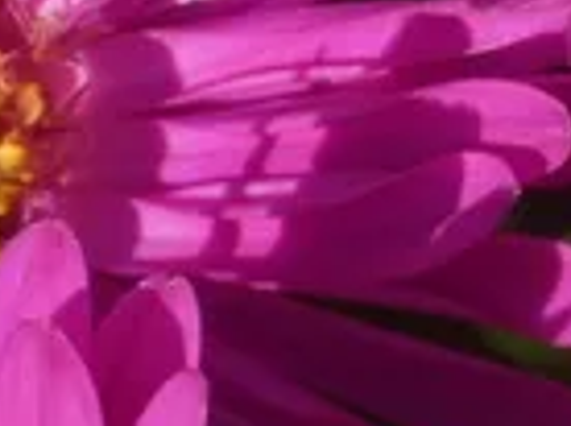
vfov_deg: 2.7
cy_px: 811
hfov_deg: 3.5
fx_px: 9172
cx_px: -662
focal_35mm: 557
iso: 80
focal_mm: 21.5
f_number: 5.1
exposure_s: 1/80
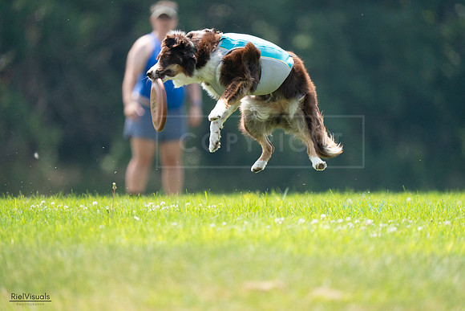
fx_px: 7751
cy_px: 156
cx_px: 232
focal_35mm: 600
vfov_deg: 2.3
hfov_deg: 3.4
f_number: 6.3
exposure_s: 1/4000
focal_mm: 600
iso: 3200
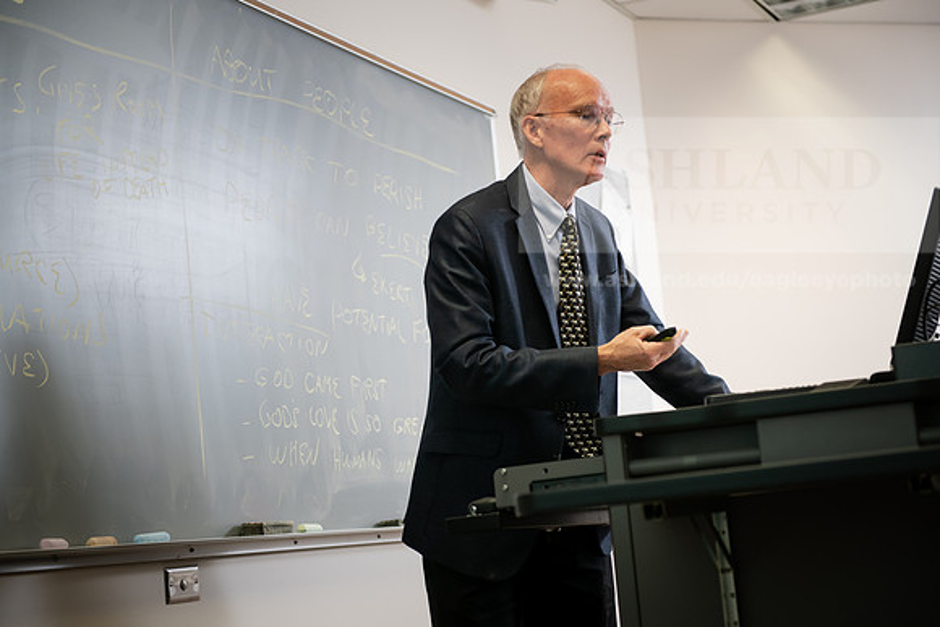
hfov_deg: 30.5
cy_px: 314
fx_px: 1724
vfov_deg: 20.6
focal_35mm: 66
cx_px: 470
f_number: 3.5
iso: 640
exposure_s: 1/200
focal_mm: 66
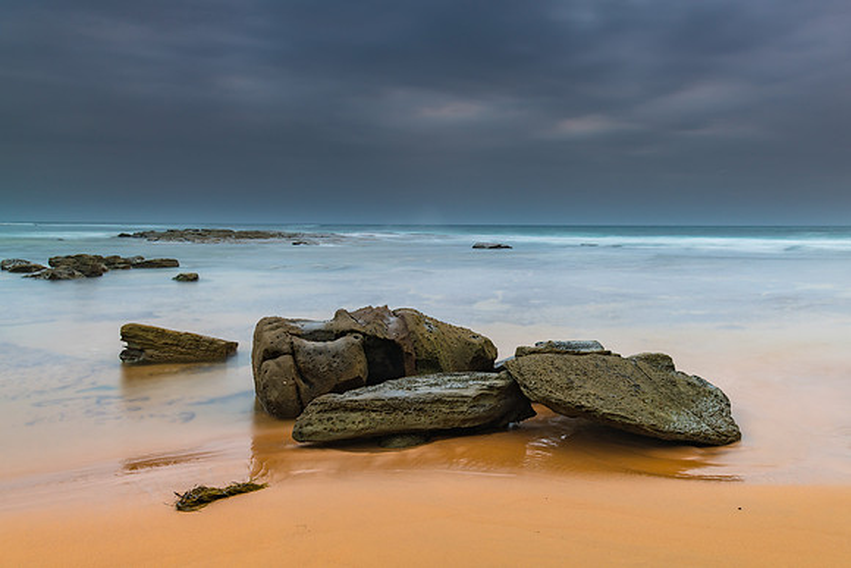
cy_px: 222
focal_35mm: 29
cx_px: 518
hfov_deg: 62.3
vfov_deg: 44.2
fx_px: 695
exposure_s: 8
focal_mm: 24
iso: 125
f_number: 8
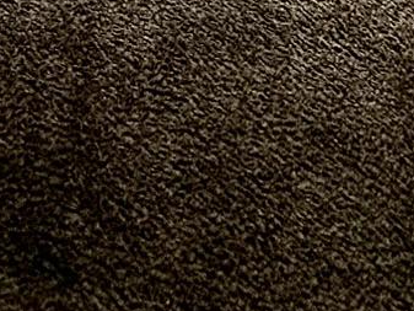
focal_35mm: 85
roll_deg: +0.2
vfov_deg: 11.6
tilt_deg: -8.1
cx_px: -168
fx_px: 1017
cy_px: -569
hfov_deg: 20.4
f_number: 2.2
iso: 80
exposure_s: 1/120
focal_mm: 2.22
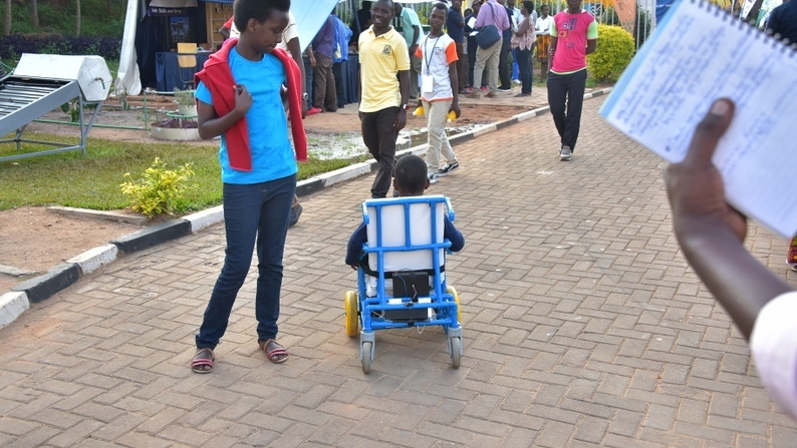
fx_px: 803
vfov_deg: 31.2
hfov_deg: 52.8
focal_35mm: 38
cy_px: 211
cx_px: 396
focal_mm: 36
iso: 1000
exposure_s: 1/250
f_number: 7.1
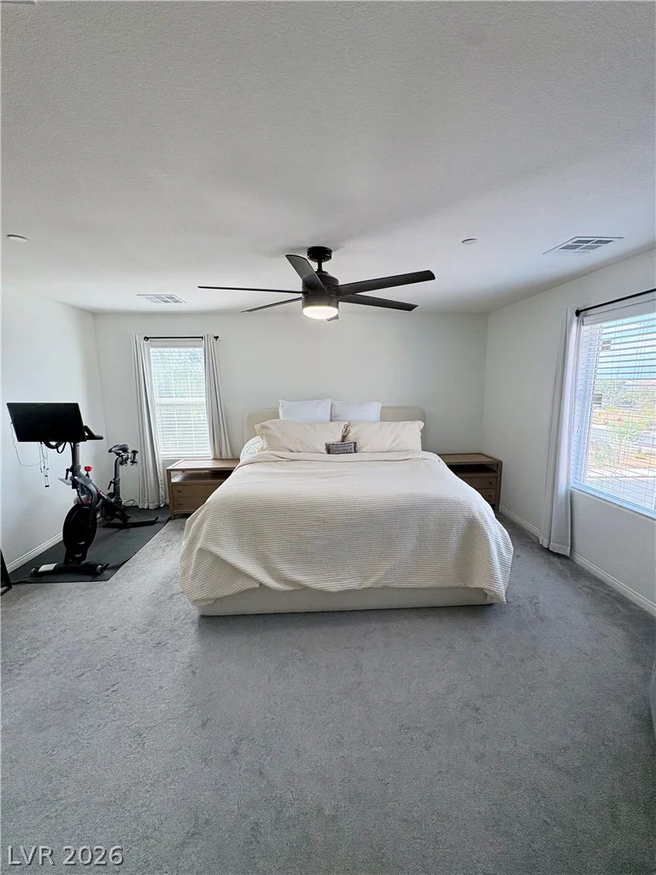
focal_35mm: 14
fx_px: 354
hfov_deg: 85.7
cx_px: 328
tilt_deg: -8.2
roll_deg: +0.8
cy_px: 438
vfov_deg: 102.1
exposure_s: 1/120
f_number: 2.2
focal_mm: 2.22
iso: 100
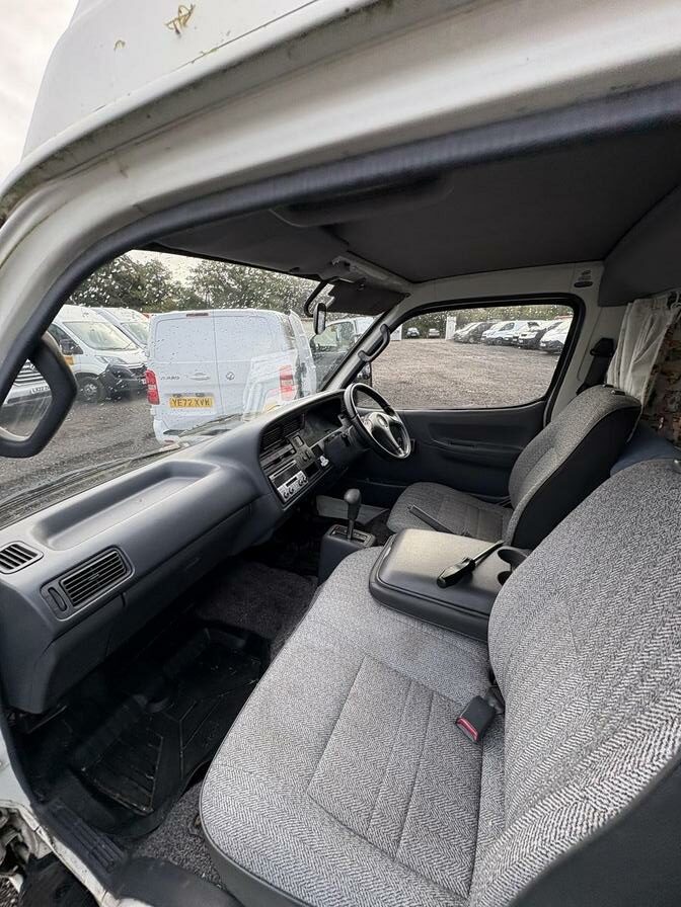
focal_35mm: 14
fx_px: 367
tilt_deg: -25.7
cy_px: 454
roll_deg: -2.7
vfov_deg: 102.1
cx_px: 340
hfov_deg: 85.7
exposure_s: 1/158
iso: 64
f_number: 2.2
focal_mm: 2.22
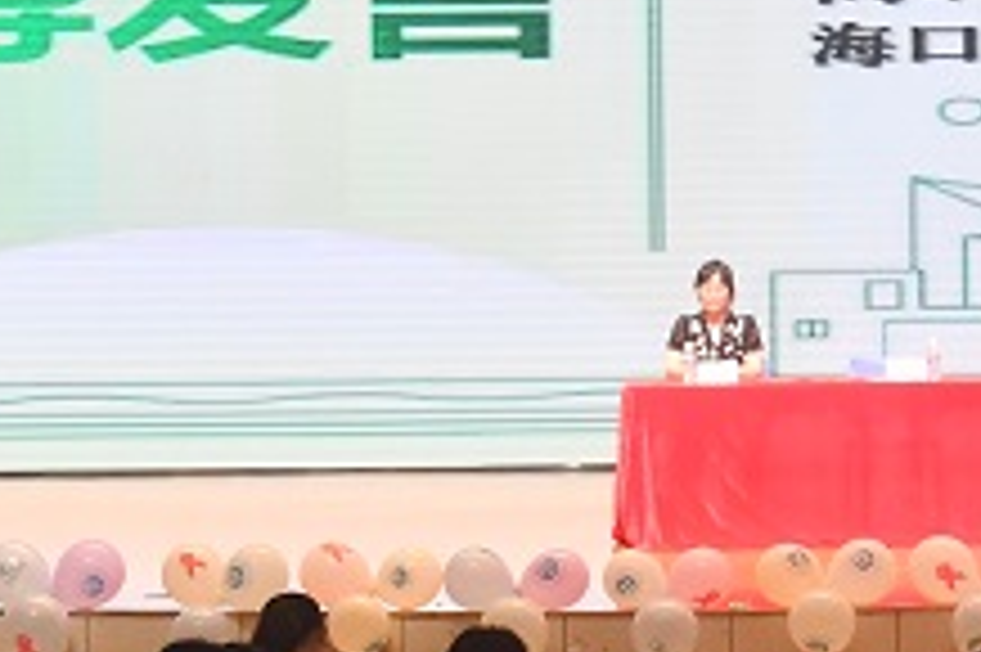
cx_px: 927
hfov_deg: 14.4
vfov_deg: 9.7
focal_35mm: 141
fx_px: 3839
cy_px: 184
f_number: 4.5
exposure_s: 1/200
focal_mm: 22
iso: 1600
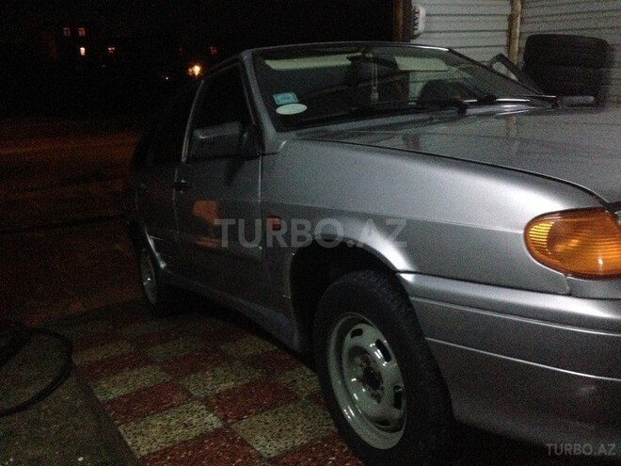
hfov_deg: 55.4
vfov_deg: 42.9
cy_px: 233
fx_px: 592
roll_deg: +1.0
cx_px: 310
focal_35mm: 33
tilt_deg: -15.3
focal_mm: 4.12
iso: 800
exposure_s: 1/15
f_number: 2.4
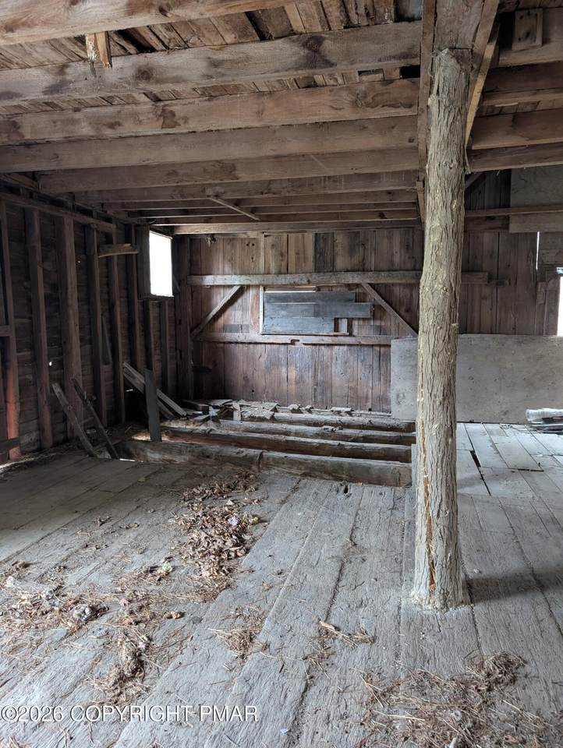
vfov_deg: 71.5
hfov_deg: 56.9
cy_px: 374
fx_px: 520
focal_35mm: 24
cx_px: 282
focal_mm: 6.9
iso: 981
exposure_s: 1/108
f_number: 1.68
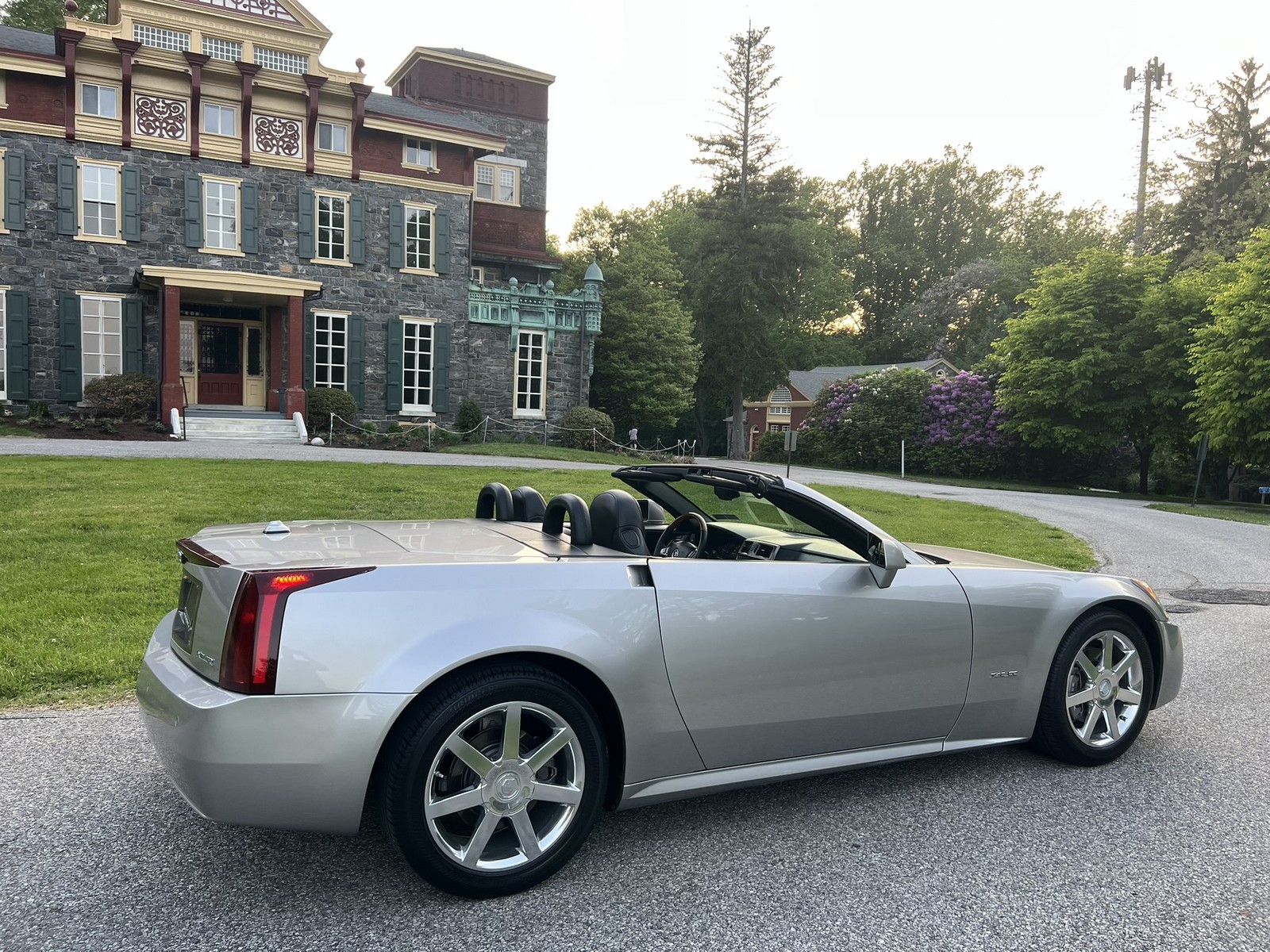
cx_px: 635
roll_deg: -1.5
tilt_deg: -3.4
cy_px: 476
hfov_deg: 67.3
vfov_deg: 53.1
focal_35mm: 26
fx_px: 954
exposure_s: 1/121
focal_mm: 5.7
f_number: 1.5
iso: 80
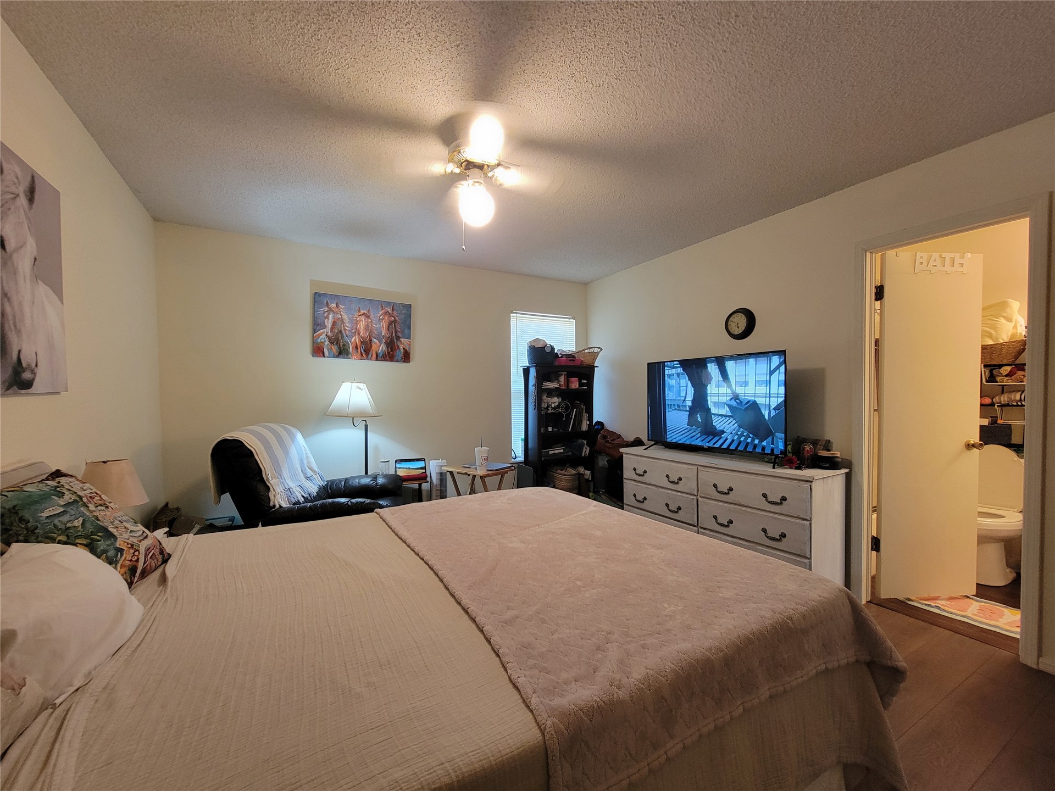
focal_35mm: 13
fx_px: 396
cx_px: 528
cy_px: 396
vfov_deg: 89.9
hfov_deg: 106.2
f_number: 2.2
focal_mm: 2.2
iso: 320
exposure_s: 1/40
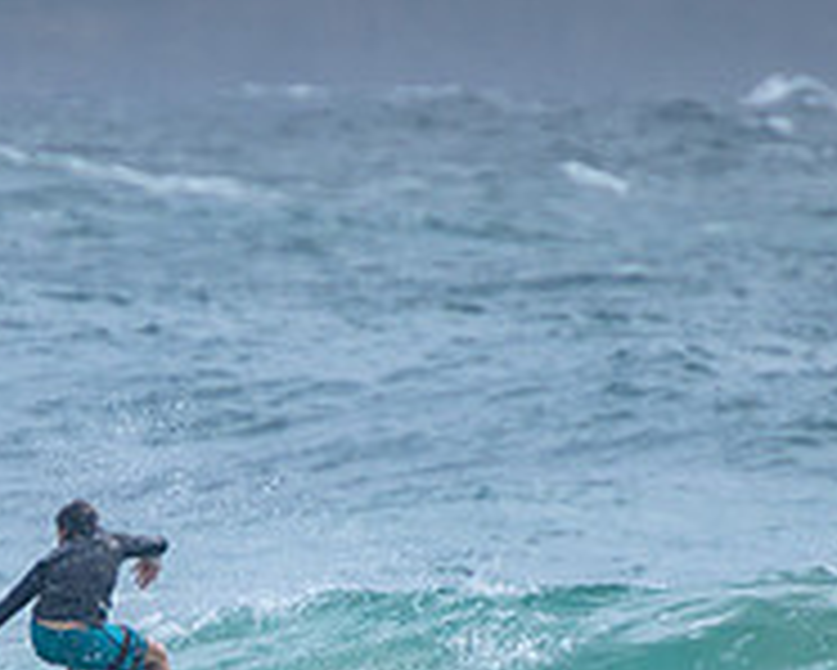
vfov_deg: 1.0
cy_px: 691
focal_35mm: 1610
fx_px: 39904
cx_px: 120
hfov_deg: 1.2
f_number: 5.6
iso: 200
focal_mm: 400
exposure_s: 1/2000
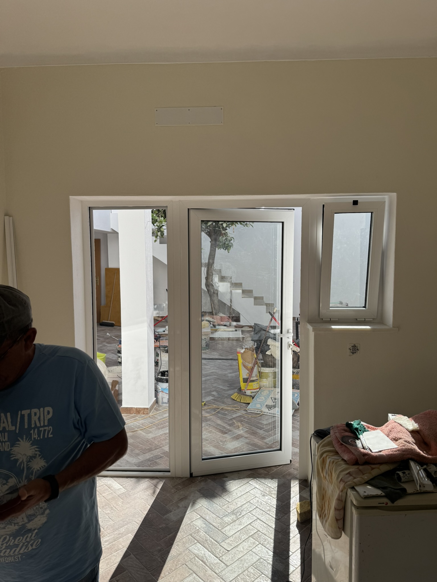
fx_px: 404
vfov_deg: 71.6
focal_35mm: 24
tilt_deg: -4.8
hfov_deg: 56.8
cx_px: 218
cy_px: 291
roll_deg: -2.9
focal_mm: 6.76
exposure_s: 1/3247
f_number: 1.78
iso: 80
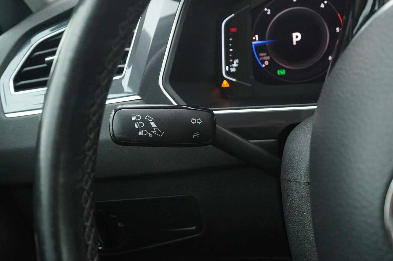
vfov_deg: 36.8
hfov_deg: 53.2
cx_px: 196
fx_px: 393
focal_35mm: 36
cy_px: 130
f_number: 5.6
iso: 6400
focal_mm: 24
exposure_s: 1/250
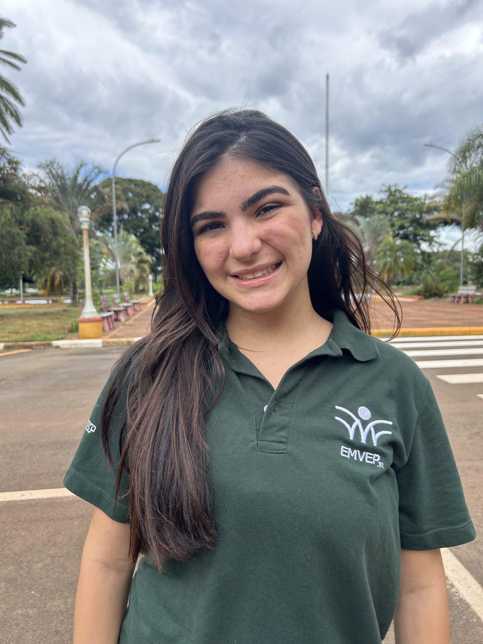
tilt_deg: -5.1
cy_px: 322
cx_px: 242
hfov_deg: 53.1
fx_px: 484
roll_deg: +0.0
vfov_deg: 67.3
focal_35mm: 26
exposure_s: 1/1311
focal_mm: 5.7
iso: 50
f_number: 1.5
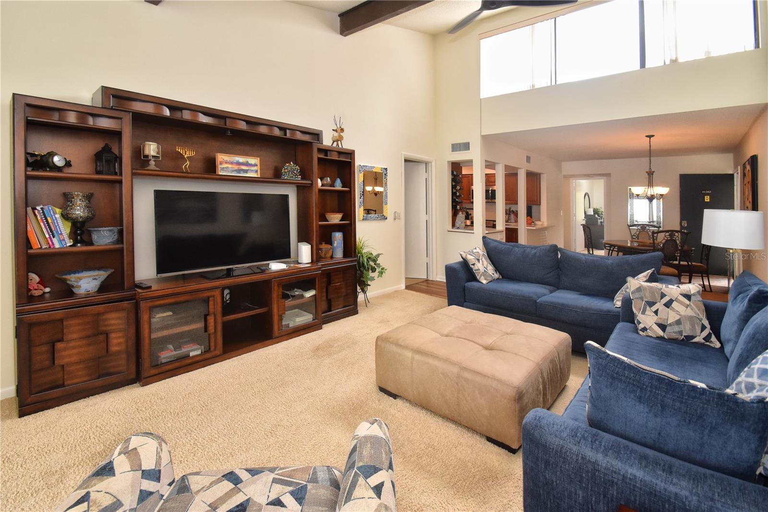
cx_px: 384
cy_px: 256
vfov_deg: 77.3
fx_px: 320
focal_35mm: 15
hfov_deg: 100.4
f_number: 5
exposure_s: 1/100
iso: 800
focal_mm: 10
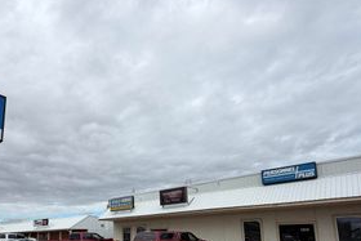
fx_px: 261
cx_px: 143
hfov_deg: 68.6
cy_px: 191
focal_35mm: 26
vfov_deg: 47.1
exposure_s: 1/914
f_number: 2.2
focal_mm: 2.22
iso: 20
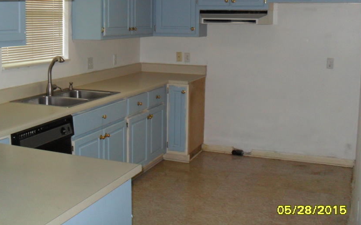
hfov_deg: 43.3
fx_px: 453
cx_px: 142
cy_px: 75
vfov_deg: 27.8
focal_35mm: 46
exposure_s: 1/45
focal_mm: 6.3
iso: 200
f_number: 3
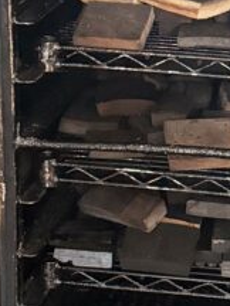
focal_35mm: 114
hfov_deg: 12.8
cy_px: 88
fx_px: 1010
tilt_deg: -16.9
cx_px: 243
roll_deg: -2.4
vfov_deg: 17.2
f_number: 1.78
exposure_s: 1/30
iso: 1000
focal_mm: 6.76
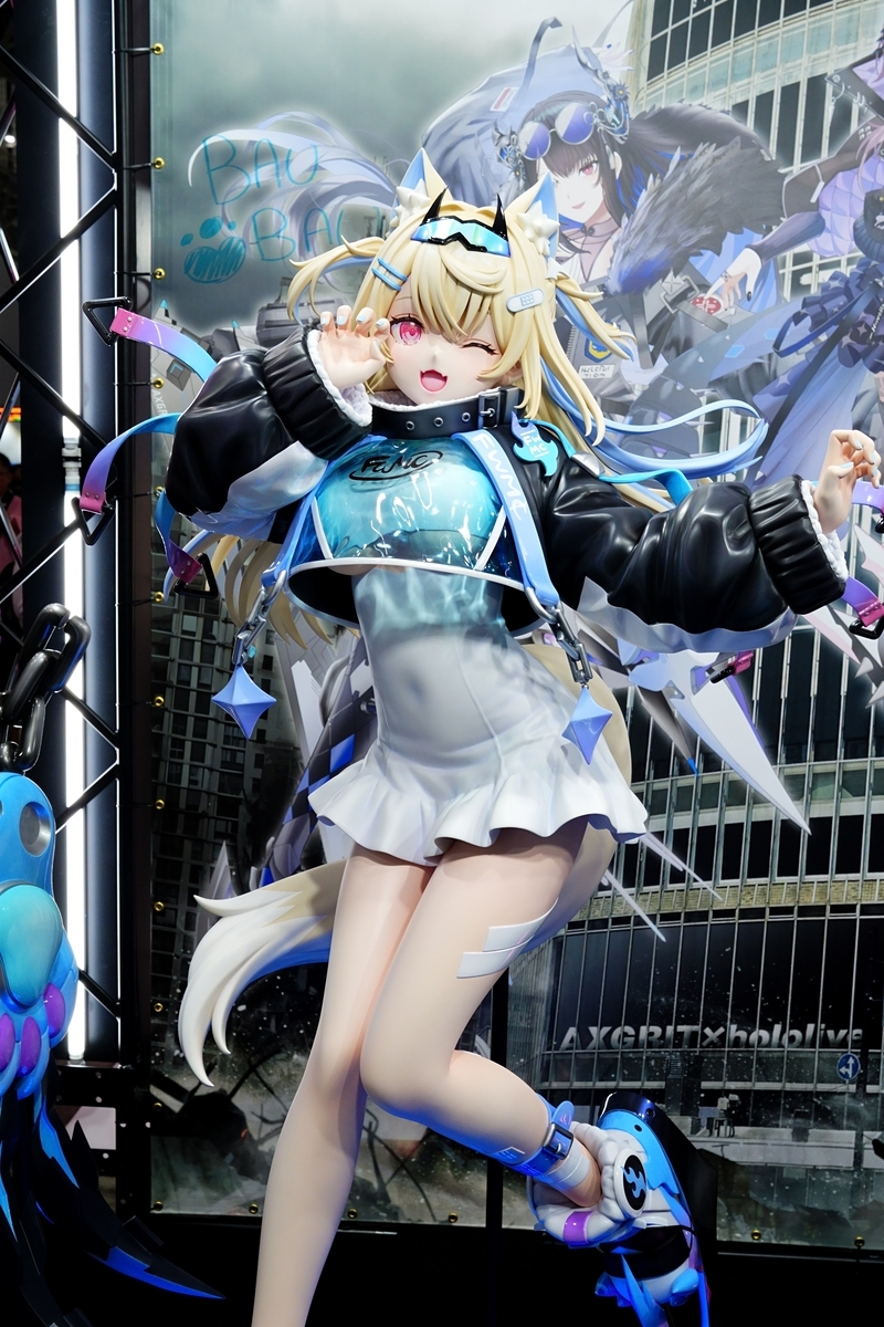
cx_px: 442
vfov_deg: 48.5
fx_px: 1473
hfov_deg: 33.4
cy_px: 664
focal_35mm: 40
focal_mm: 40
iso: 1000
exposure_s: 1/40
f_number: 9
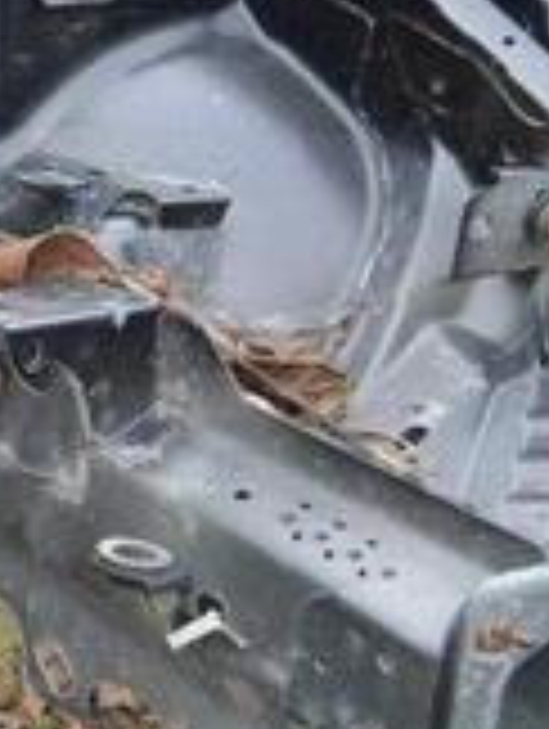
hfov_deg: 6.7
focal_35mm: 182
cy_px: 200
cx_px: -1562
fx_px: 3839
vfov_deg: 10.8
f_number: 4
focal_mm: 20
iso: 250
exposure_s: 1/125
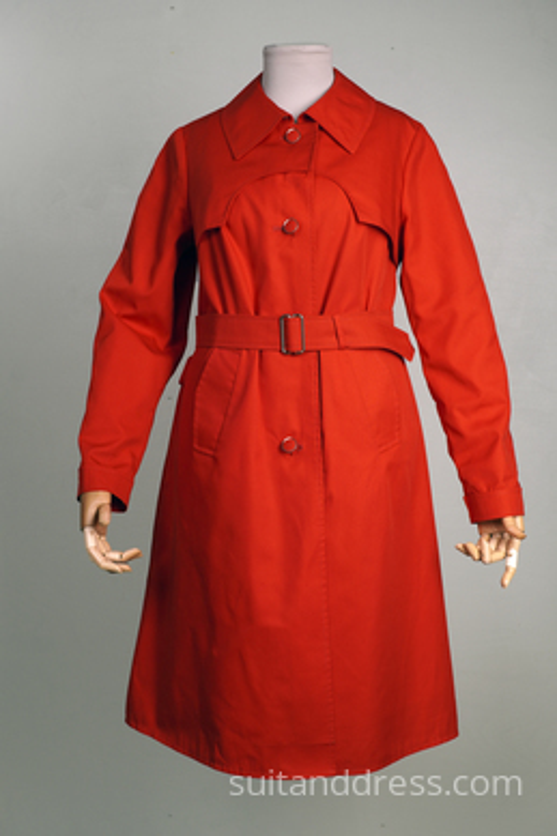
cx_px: 278
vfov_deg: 41.1
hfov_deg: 28.1
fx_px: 1115
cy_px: 418
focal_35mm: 48
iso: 200
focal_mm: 32
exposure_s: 1/30
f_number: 7.1
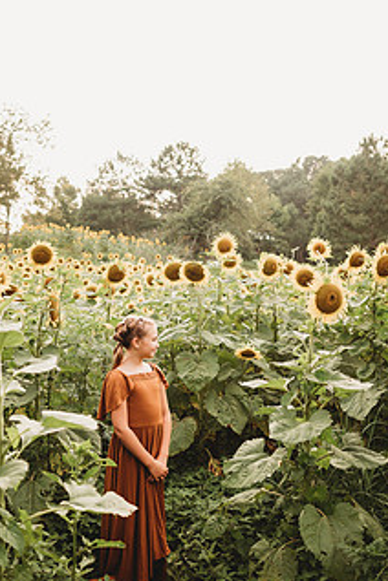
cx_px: 150
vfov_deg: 55.8
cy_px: 274
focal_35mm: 34
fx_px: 550
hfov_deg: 38.7
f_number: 2.2
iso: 125
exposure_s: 1/400
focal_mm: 24
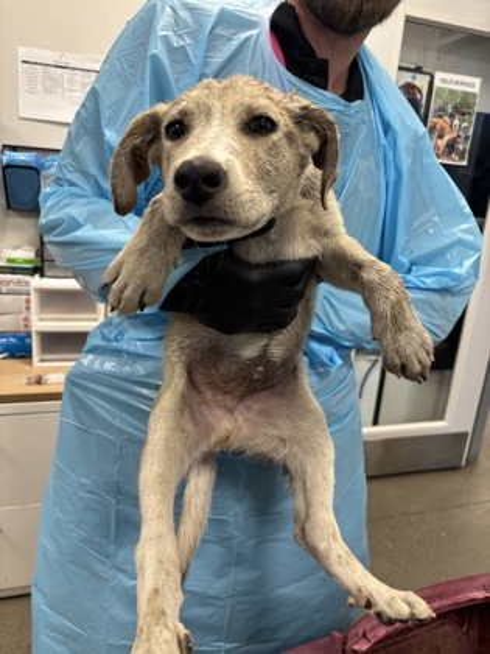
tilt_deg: -16.3
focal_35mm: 26
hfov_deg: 53.1
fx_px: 491
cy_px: 327
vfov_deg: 67.3
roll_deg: -4.1
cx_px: 245
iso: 125
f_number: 1.6
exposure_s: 1/75
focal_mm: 5.96
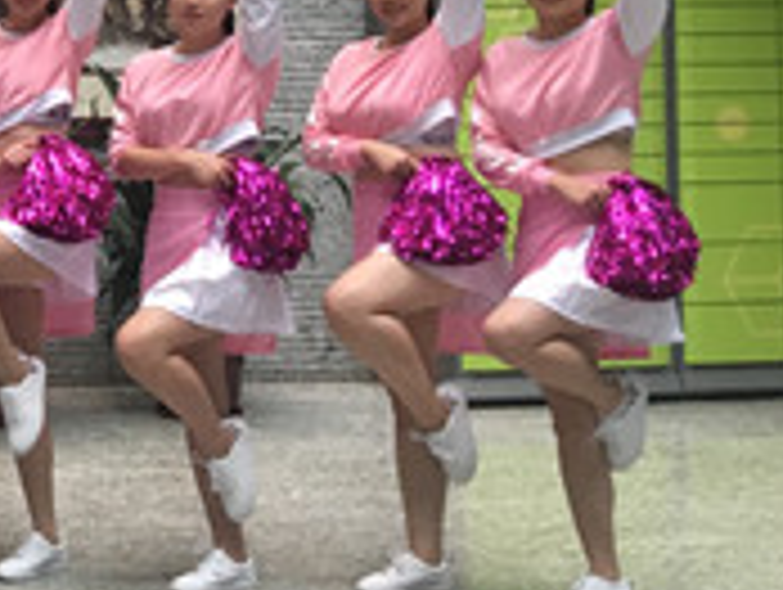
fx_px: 2265
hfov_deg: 17.2
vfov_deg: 14.4
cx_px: -468
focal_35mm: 100
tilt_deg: +3.3
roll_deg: -0.4
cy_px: -95
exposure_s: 1/33
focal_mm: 4.15
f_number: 2.2
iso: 80
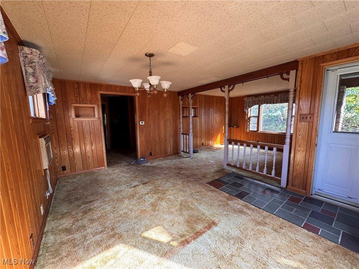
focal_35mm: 14
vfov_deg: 85.7
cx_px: 180
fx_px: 145
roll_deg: +1.6
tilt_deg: -7.0
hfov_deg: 102.1
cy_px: 134
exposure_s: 1/99
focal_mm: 2.22
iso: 250
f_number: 2.2
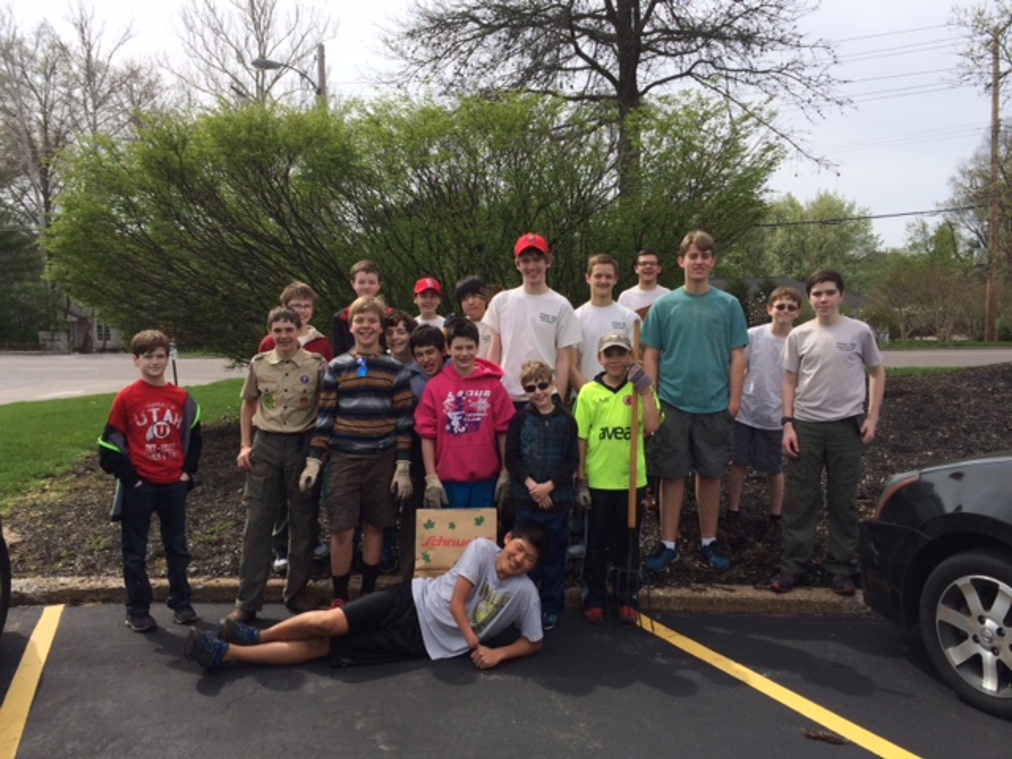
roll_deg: -0.1
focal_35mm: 29
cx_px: 506
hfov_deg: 61.7
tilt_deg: -5.3
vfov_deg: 48.2
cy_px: 380
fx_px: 848
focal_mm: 4.15
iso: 32
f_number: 2.2
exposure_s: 1/1866
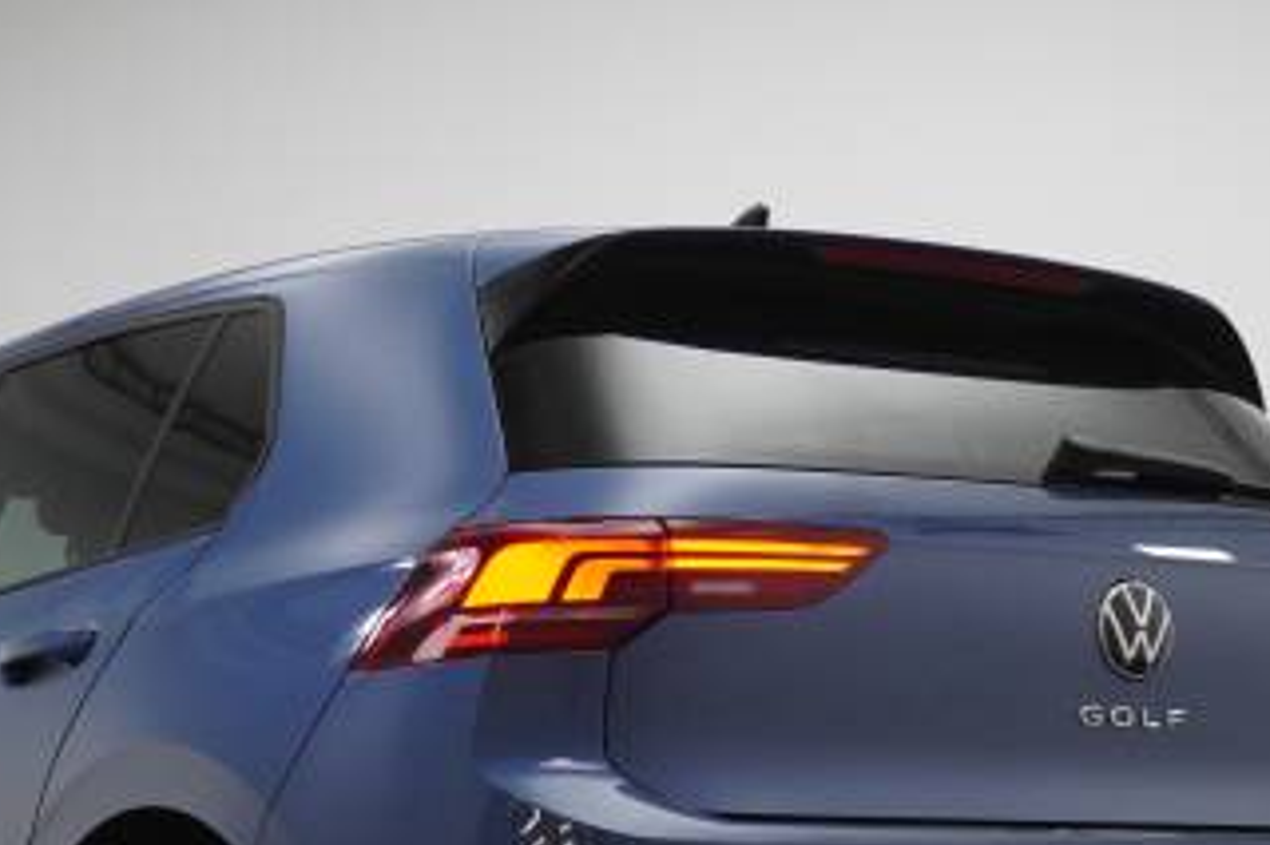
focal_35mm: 102
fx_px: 3596
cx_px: 444
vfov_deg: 13.3
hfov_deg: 20.0
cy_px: 778
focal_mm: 34
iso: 2000
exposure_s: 1/160
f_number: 5
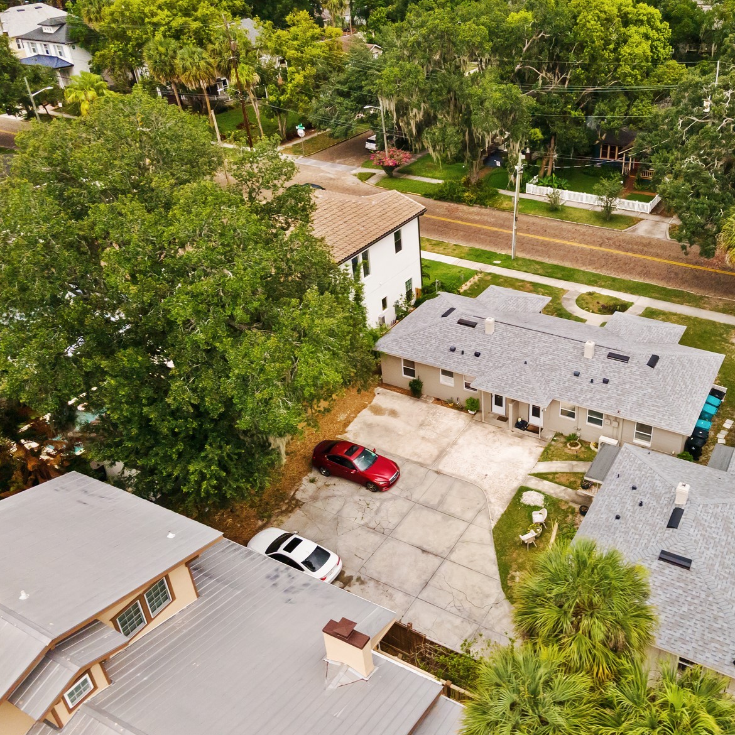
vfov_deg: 55.6
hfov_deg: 54.4
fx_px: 697
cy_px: 361
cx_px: 498
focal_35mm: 29
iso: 100
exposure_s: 1/40
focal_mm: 4.5
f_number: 2.8
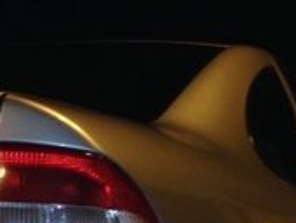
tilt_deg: -2.6
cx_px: 254
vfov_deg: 10.9
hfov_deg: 15.2
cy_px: 400
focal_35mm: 128
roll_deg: +0.4
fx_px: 1096
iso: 100
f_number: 2.4
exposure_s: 1/17
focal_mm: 4.12
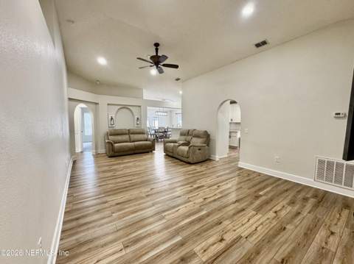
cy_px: 132
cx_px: 177
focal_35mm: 14
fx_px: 143
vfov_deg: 85.6
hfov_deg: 102.1
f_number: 2.2
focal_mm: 2.22
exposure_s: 1/60
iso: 250
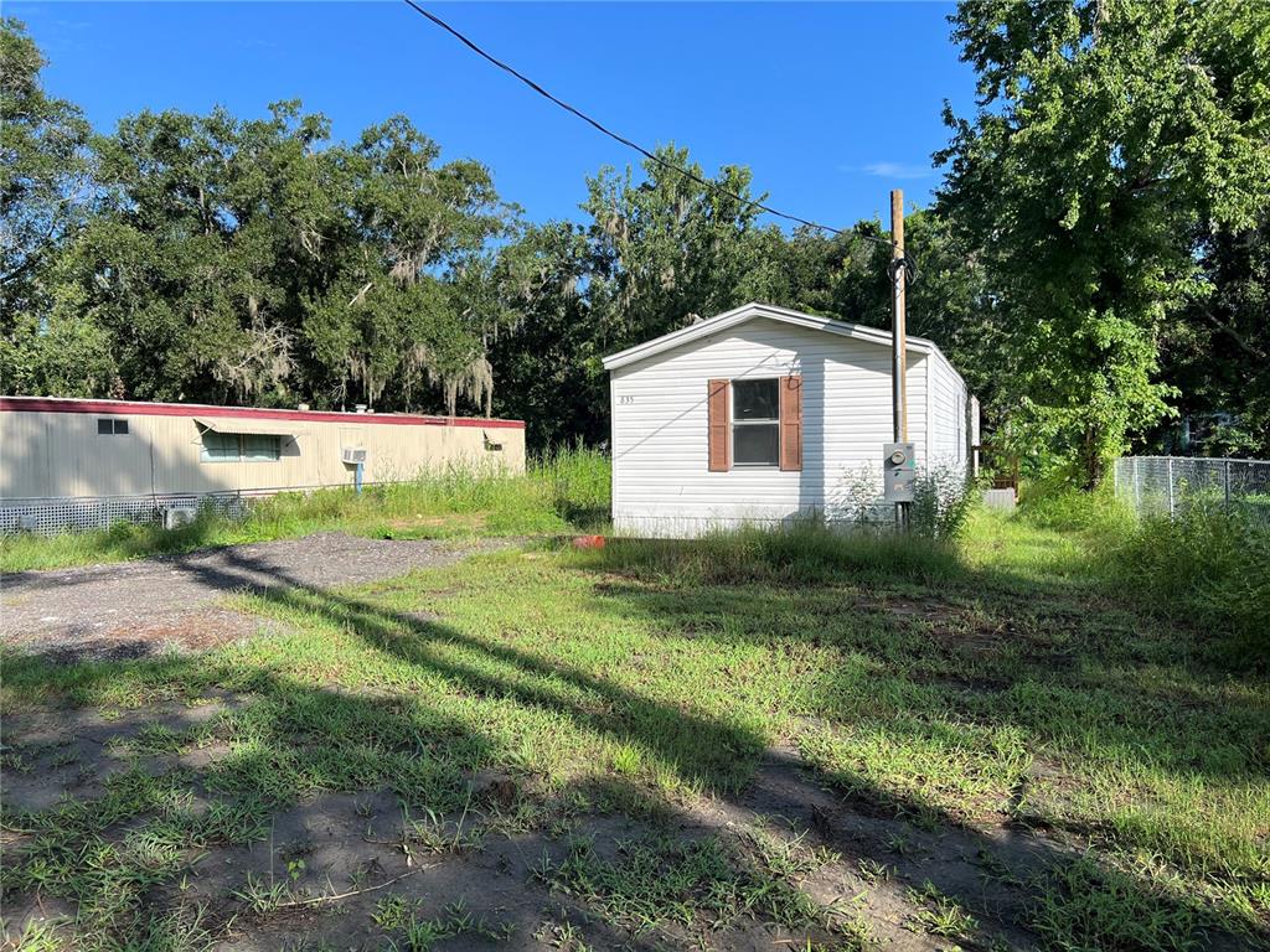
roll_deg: +0.5
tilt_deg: -0.7
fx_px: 954
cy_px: 476
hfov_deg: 67.3
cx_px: 635
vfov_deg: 53.1
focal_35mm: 26
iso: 50
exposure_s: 1/2513
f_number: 1.5
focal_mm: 5.7
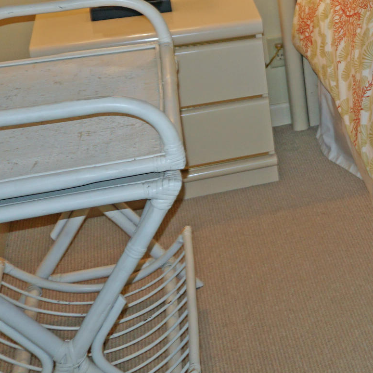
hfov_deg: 18.0
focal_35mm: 79
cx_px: 651
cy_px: -5
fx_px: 963
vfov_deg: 21.1
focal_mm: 16
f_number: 3.5
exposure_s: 1/60
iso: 250
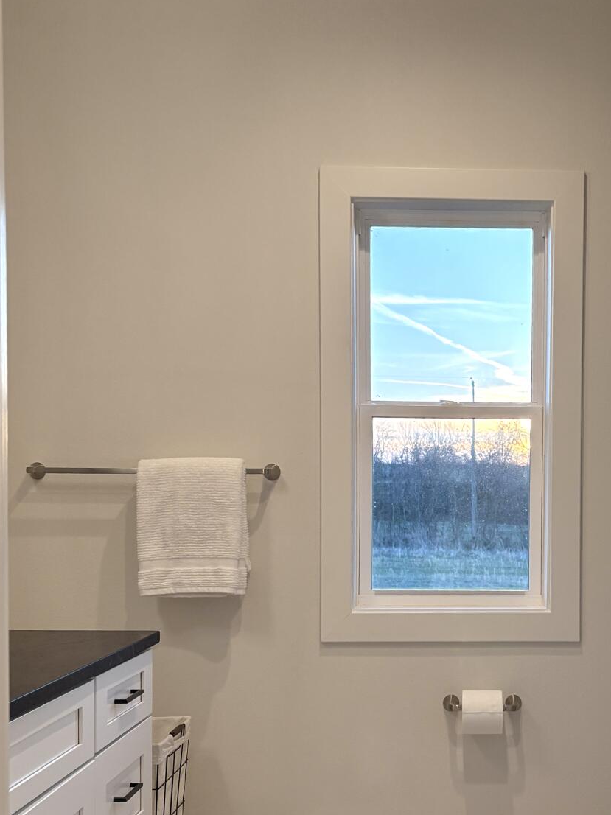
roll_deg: -2.2
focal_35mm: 47
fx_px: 1107
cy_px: 521
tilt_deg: -1.6
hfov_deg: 30.1
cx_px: 496
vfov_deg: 40.1
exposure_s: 1/203
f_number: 1.6
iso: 125
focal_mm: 5.96
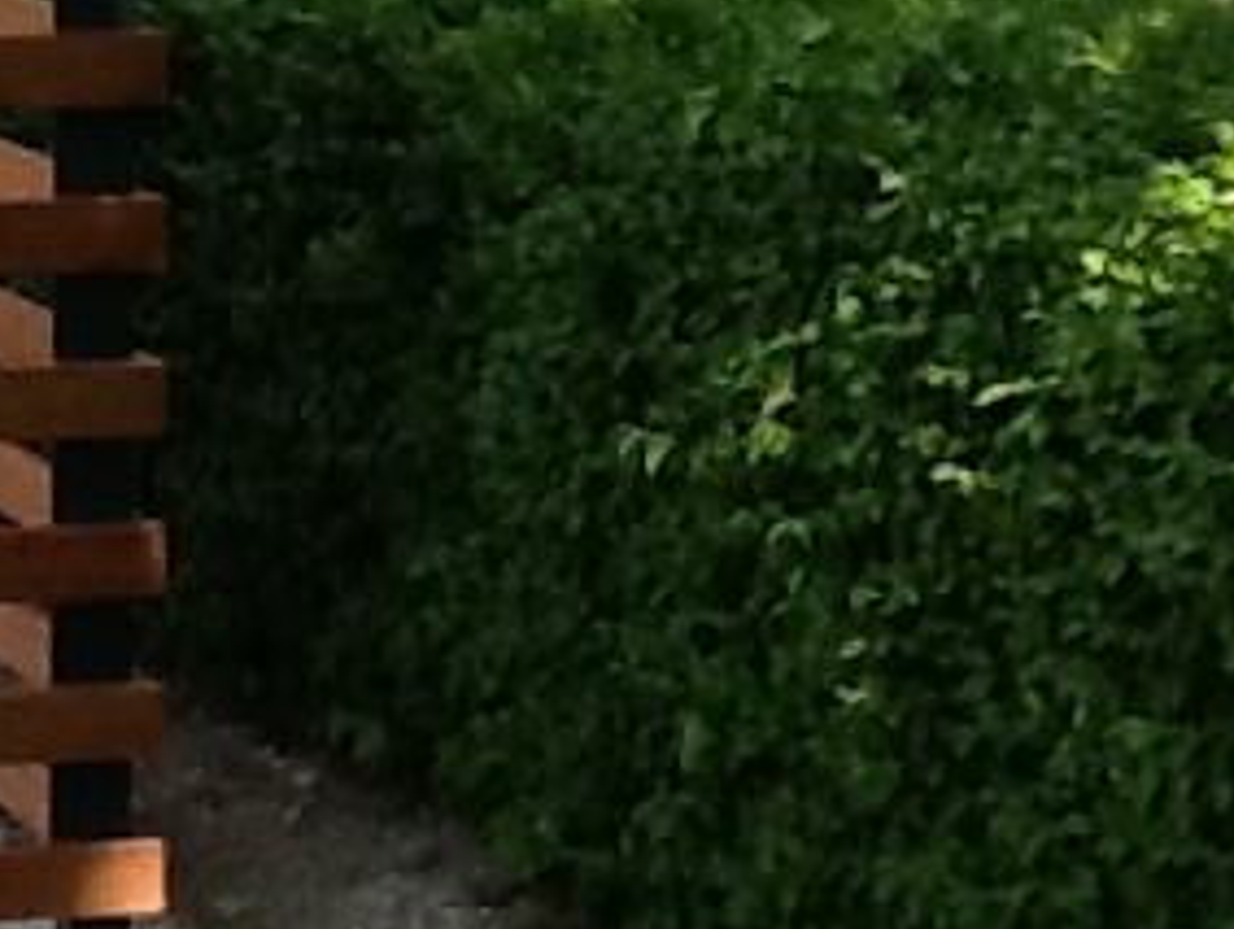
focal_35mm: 149
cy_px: 244
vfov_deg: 10.0
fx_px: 5318
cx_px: -746
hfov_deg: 12.4
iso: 40
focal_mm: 2.03
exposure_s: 1/318
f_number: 2.4
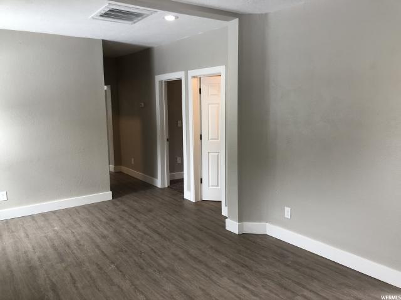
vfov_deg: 49.7
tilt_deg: -5.9
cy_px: 150
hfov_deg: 63.4
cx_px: 200
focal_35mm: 28
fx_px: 324
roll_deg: +0.8
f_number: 1.8
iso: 32
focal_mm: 4
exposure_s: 1/30
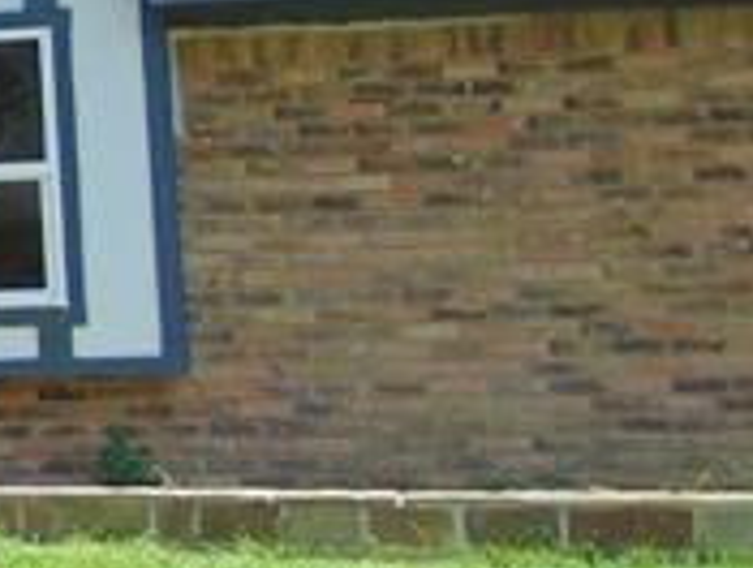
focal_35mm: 146
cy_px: -22
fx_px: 3182
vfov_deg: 10.1
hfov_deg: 11.0
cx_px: -1166
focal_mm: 4.5
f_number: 3
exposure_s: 1/500
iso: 80
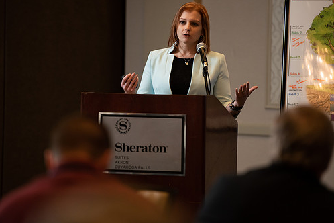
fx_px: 2162
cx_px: 170
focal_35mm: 233
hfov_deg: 8.8
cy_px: 94
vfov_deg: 5.9
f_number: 3.2
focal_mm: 200
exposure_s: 1/200
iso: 1000
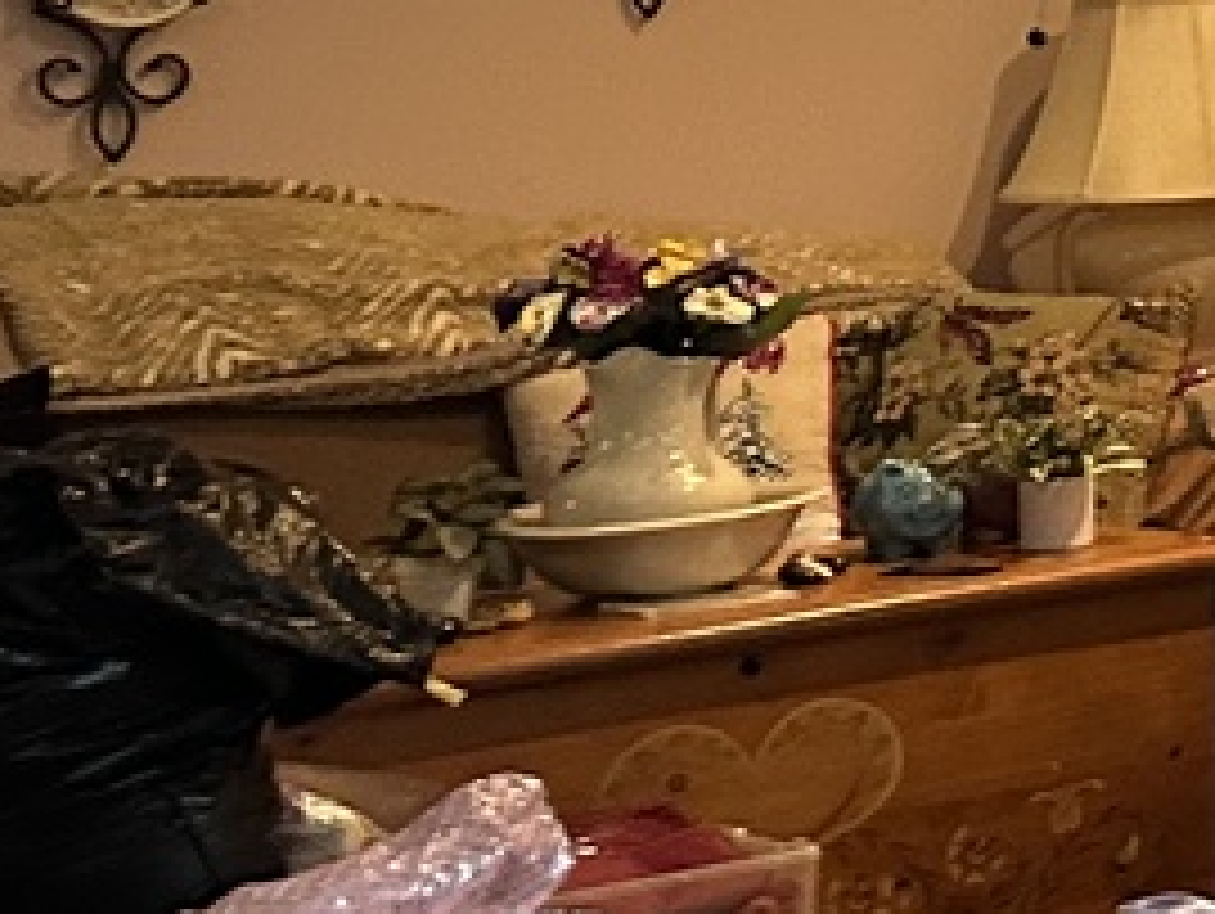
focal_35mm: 128
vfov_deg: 11.3
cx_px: 3105
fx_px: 4497
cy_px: -324
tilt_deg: -0.5
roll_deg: +0.4
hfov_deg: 11.8
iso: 400
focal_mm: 6.86
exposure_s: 1/60
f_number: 1.78
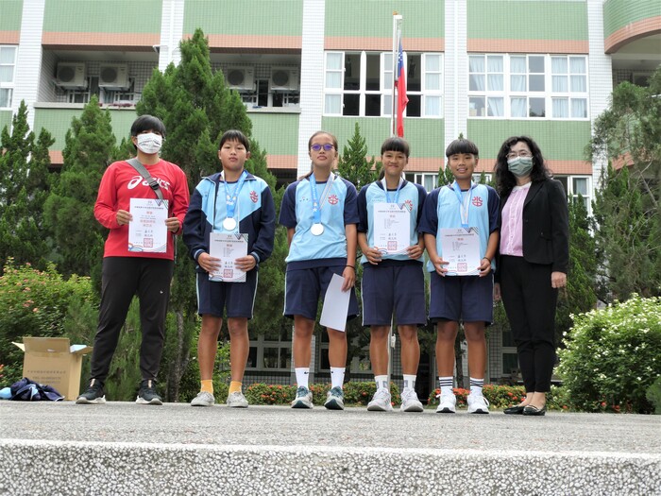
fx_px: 840
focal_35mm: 44
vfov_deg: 32.9
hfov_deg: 42.9
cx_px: 330
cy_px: 248
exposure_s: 1/125
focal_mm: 7.8
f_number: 3.9
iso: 80
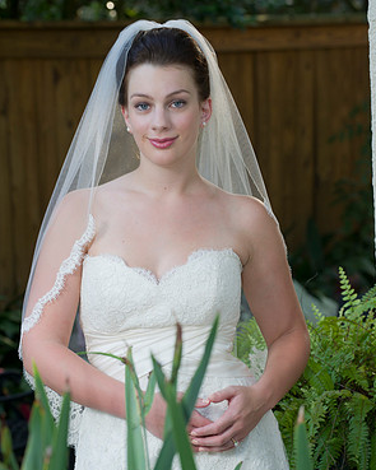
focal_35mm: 143
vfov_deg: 13.5
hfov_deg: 10.8
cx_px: 189
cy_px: 256
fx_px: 1990
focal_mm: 125
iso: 400
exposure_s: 1/60
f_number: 5.6
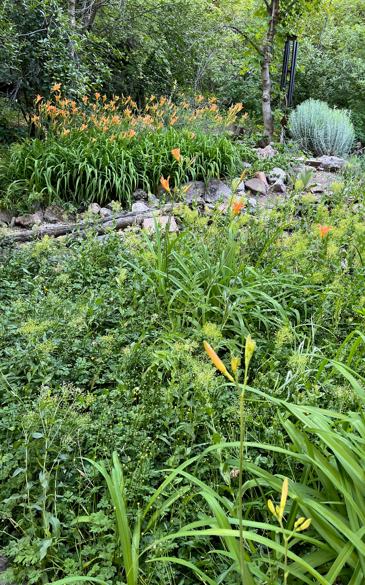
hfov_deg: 44.5
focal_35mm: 28
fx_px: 446
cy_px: 293
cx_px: 200
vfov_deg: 66.5
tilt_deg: -8.4
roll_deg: -4.4
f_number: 1.6
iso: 125
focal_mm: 5.1
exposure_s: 1/113
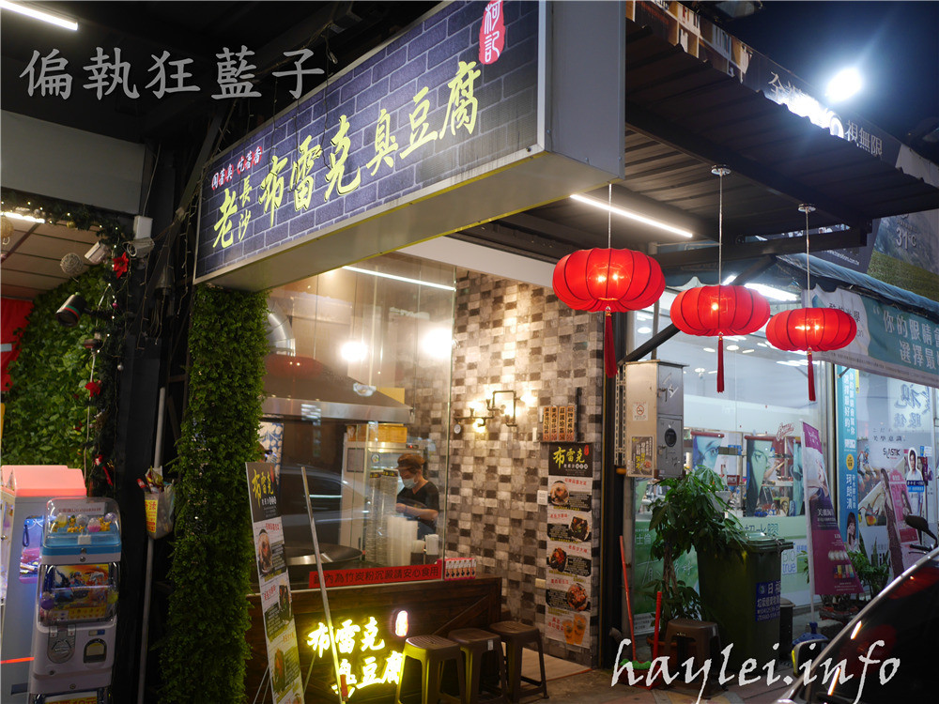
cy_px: 352
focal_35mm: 30
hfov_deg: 60.0
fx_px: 814
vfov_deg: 46.8
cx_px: 470
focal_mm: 15
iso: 250
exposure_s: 1/60
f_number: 1.7
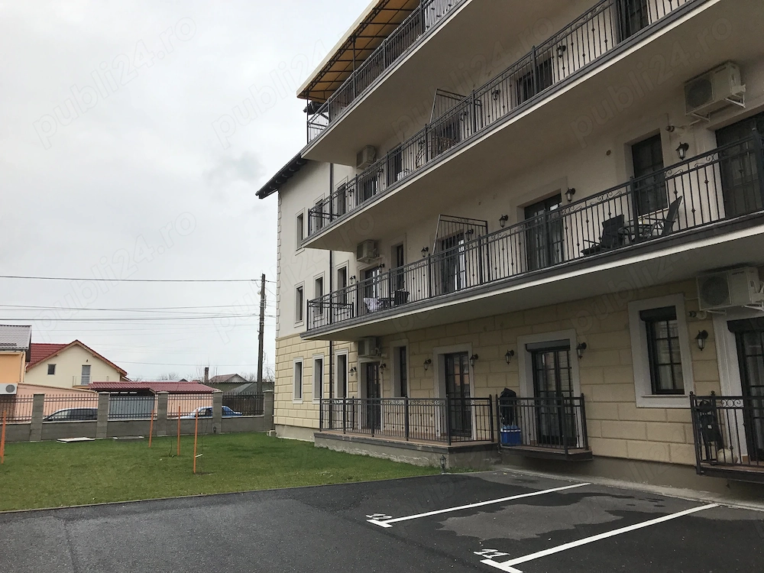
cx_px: 382
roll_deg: +0.8
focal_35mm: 28
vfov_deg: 49.7
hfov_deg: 63.4
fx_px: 618
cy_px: 286
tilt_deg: +10.1
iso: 20
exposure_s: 1/958
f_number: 1.8
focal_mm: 3.99
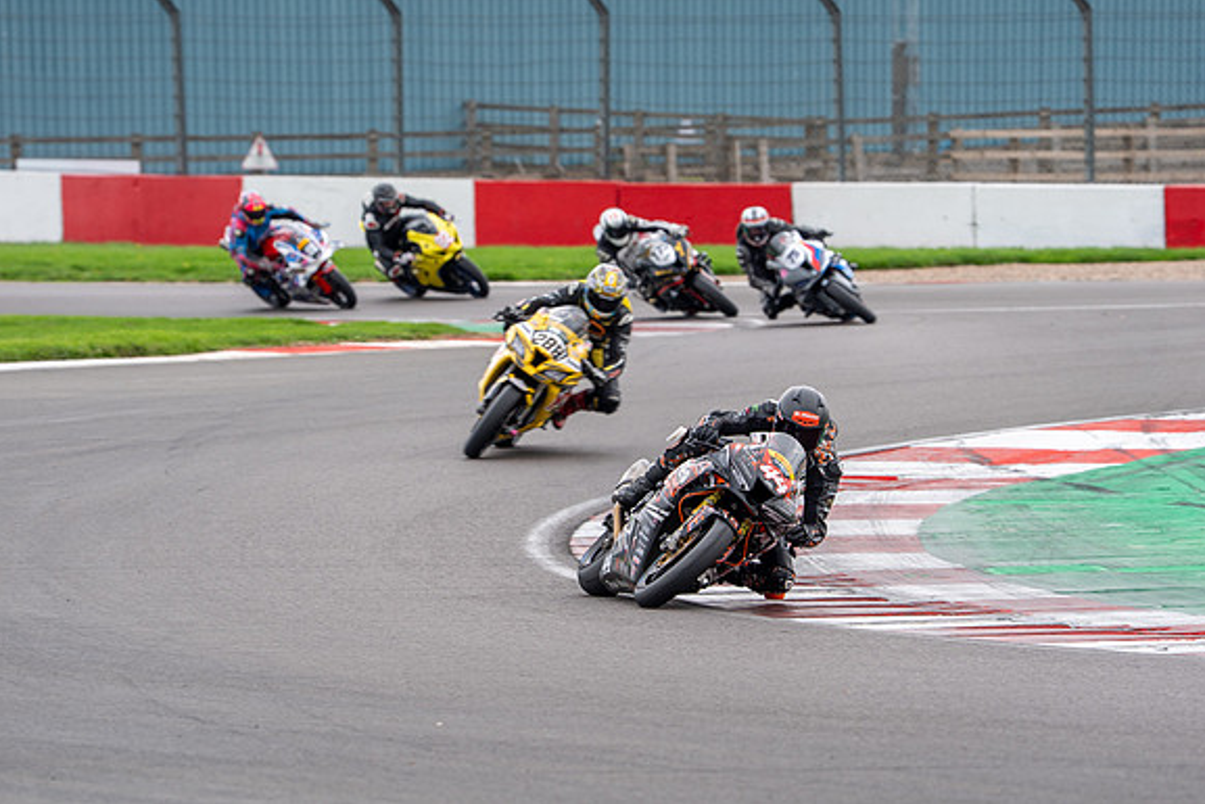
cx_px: 604
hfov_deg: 6.8
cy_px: 402
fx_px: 10111
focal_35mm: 302
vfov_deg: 4.6
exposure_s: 1/400
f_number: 6.3
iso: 400
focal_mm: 300
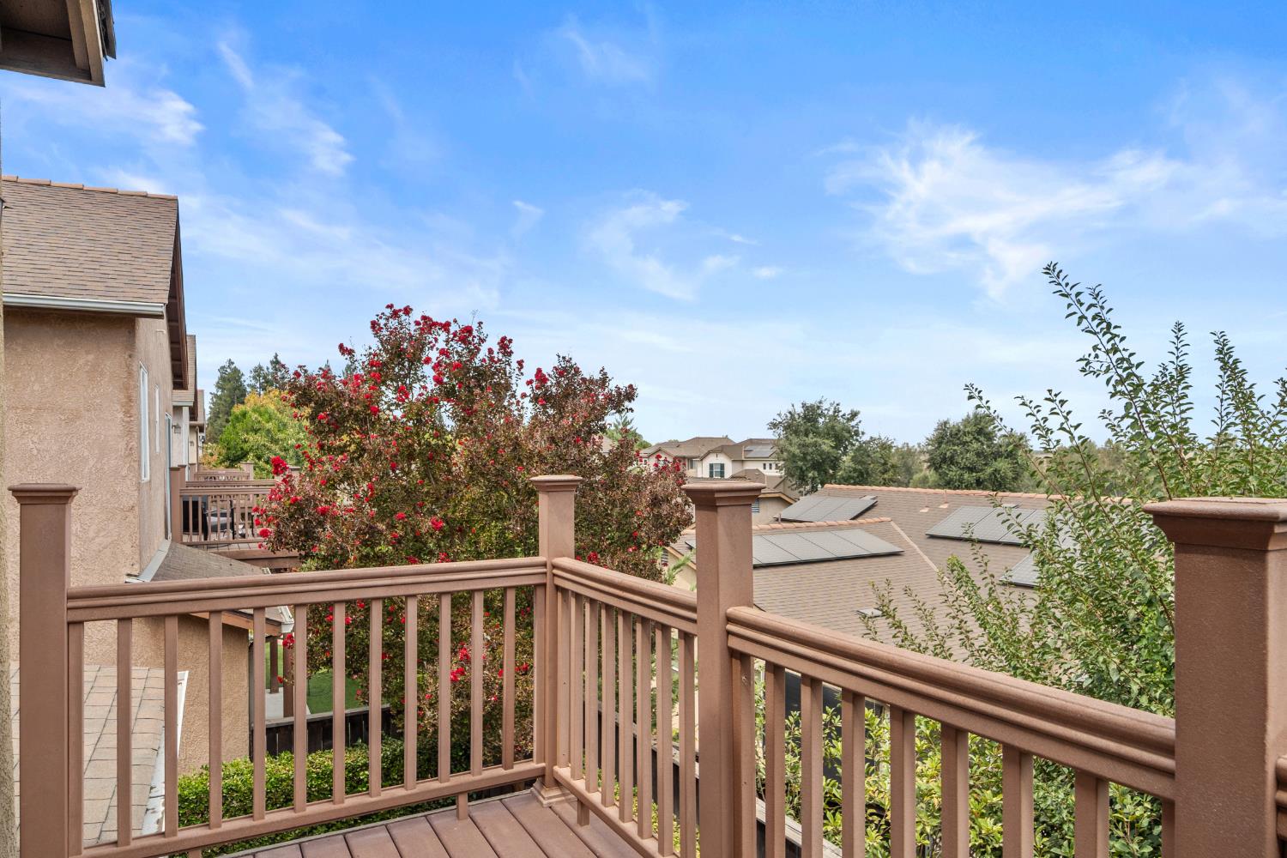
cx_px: 644
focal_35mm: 21
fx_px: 751
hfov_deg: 81.2
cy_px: 429
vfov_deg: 59.5
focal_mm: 14
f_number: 8
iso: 64
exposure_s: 1/100
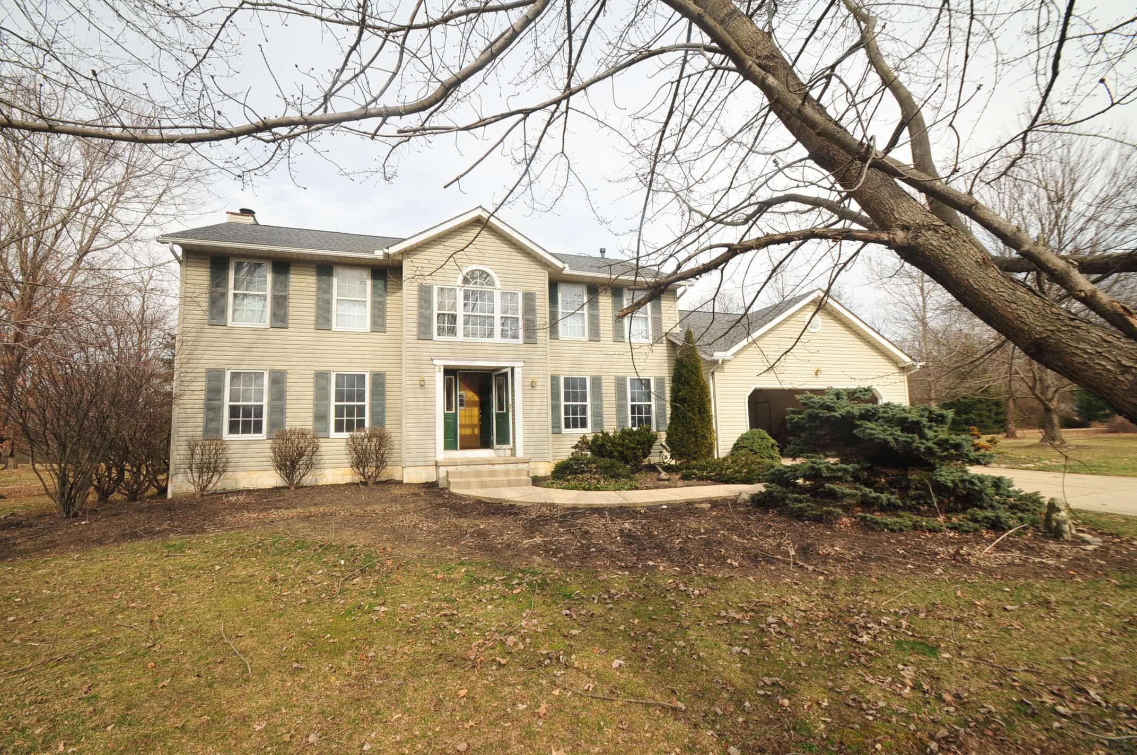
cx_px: 568
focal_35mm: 15
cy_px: 378
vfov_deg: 77.2
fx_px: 473
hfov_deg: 100.5
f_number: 10
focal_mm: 10
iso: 400
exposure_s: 1/400
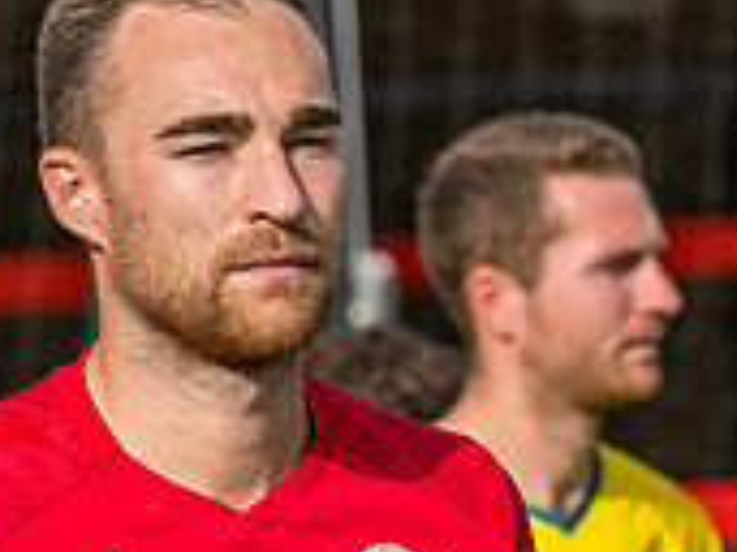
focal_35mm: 672
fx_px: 14297
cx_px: 204
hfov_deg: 3.0
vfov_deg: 2.2
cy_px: 670
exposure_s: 1/3200
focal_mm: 135
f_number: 5
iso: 400
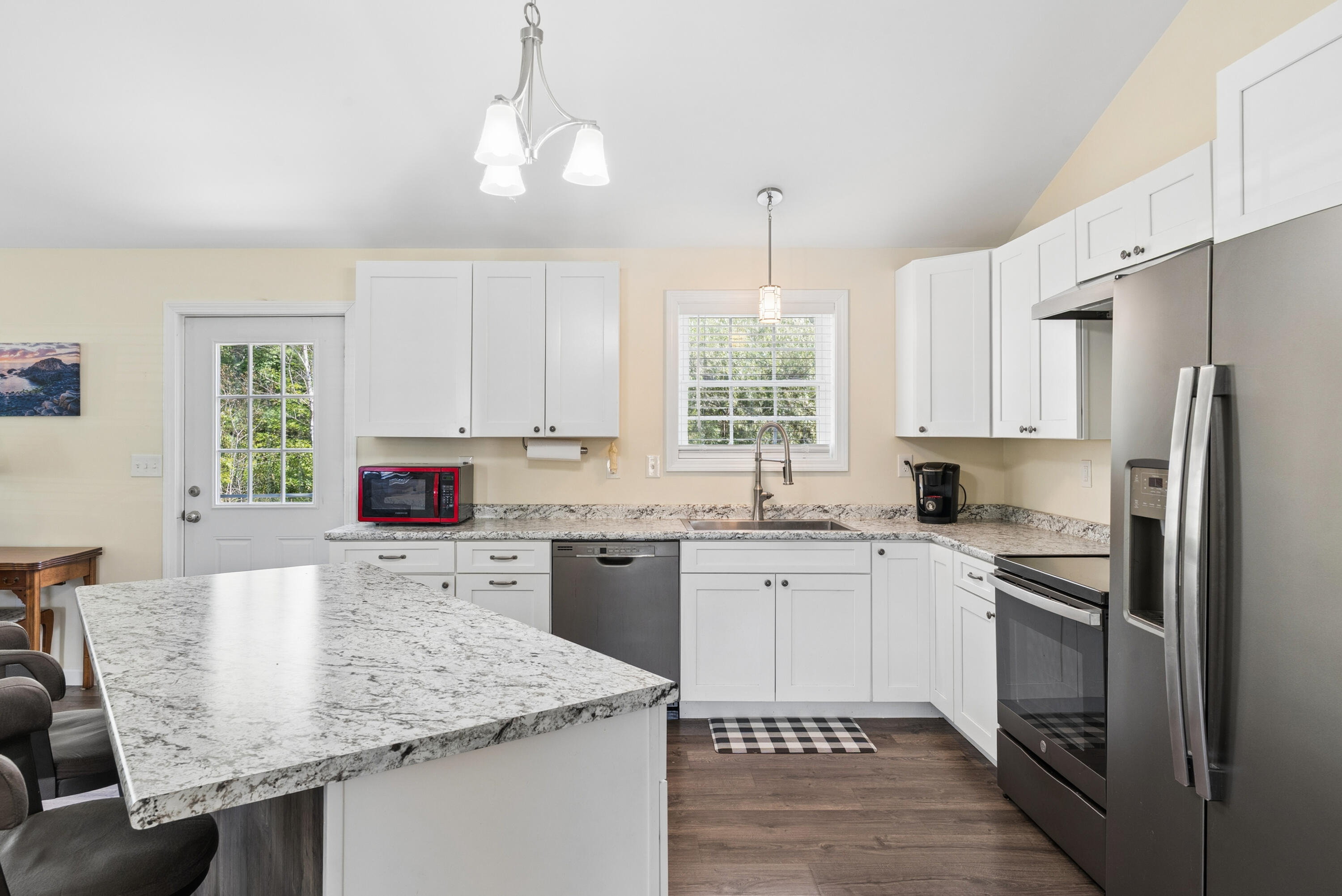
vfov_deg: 58.4
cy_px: 448
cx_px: 671
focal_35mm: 22
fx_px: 802
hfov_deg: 79.9
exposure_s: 1/5
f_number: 11
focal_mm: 21.5
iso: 320
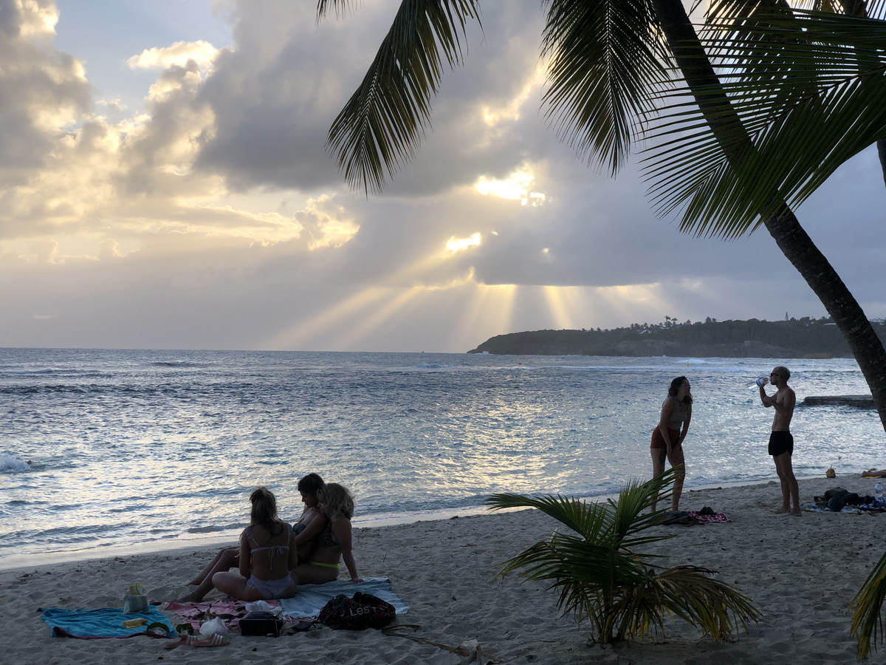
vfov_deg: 28.0
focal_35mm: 52
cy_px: 332
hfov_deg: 36.8
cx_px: 443
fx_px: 1331
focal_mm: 6
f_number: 2.4
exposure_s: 1/727
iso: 16
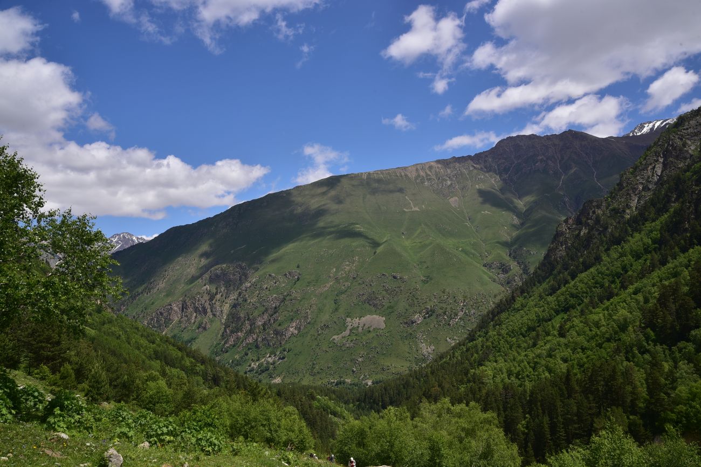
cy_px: 234
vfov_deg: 27.0
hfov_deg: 39.6
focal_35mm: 50
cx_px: 350
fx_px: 974
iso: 100
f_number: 14
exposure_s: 1/125
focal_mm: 50
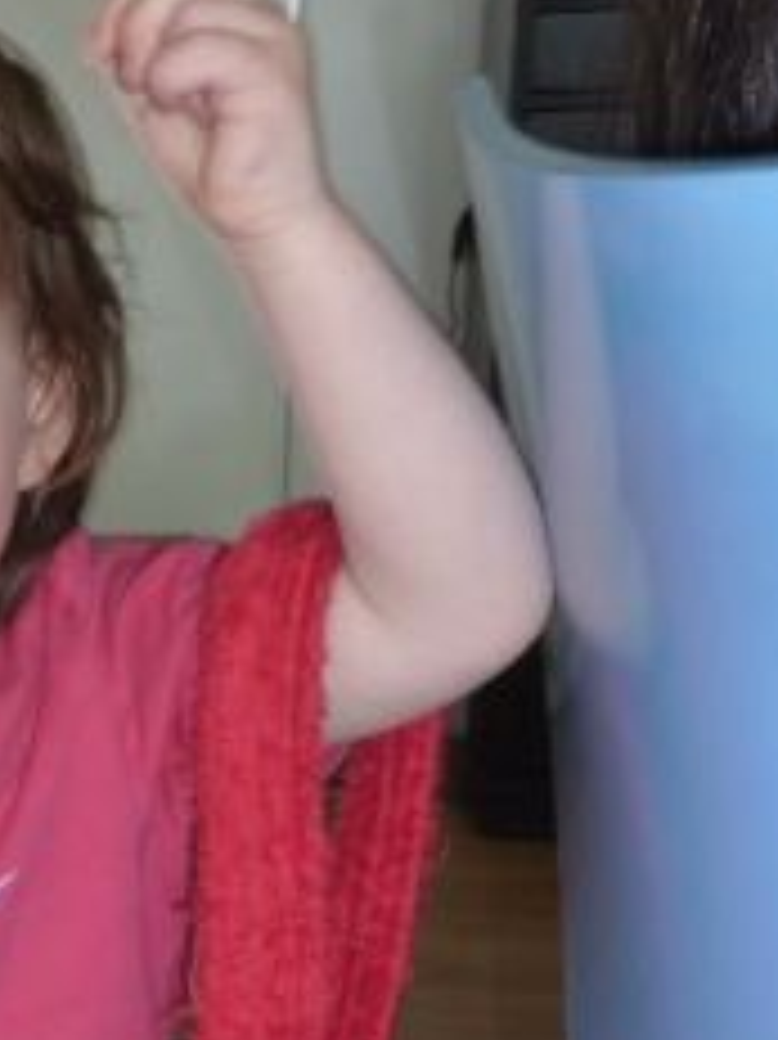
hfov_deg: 20.6
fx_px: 1950
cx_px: -229
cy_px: 797
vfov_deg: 29.3
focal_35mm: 65
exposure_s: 1/30
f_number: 3.3
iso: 125
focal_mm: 4.1
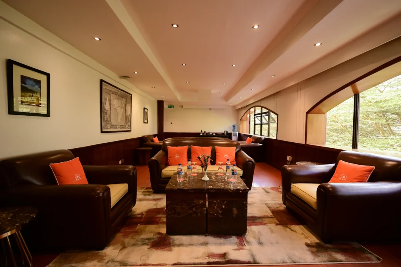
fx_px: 173
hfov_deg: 98.6
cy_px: 134
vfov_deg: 75.4
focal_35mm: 16
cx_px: 200
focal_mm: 15.5
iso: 1600
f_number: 4
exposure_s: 1/100
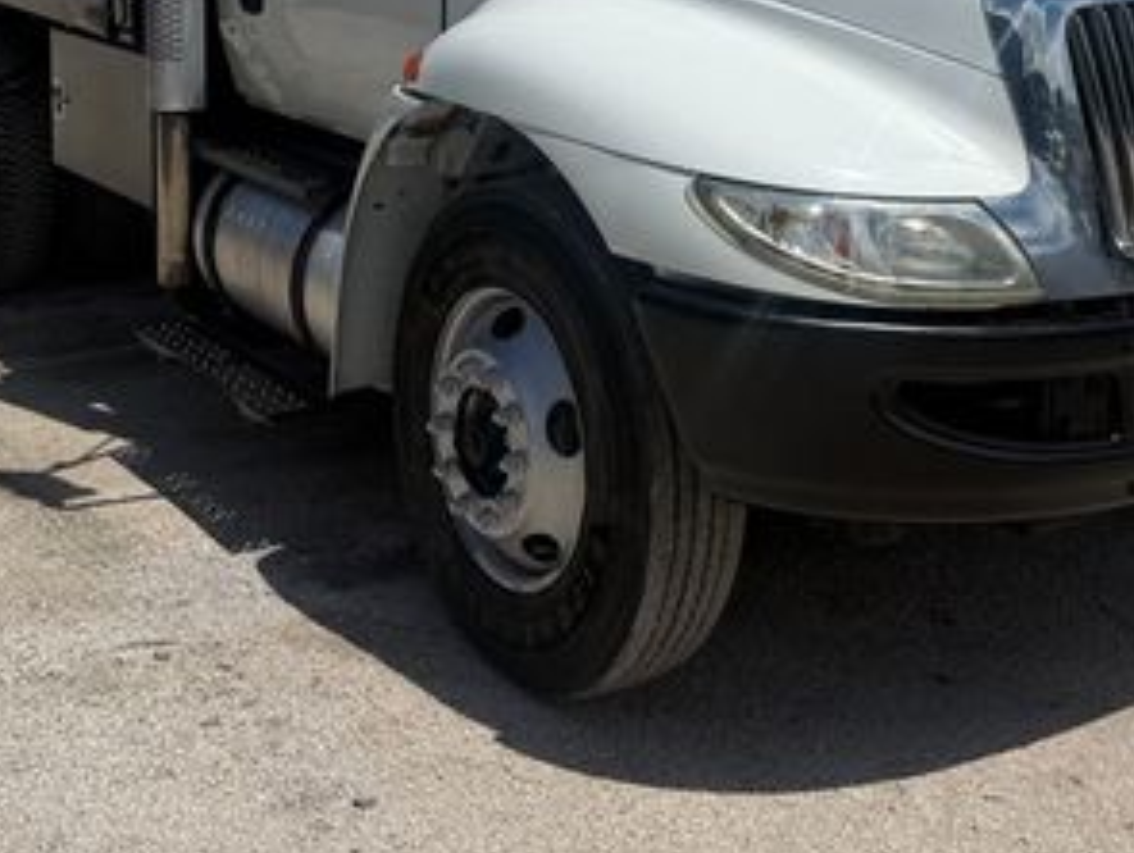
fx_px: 1706
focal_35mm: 52
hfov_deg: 36.6
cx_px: 711
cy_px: 73
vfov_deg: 27.0
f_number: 1.78
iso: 80
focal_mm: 6.76
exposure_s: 1/10309
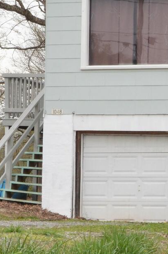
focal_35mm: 147
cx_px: 207
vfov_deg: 14.0
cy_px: 176
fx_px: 1034
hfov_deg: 9.2
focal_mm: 30
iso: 800
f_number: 16
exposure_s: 1/250
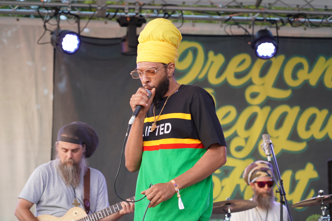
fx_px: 968
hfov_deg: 19.5
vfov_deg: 13.0
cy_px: 110
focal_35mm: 105
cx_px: 166
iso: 1000
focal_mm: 105
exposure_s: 1/160
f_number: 4
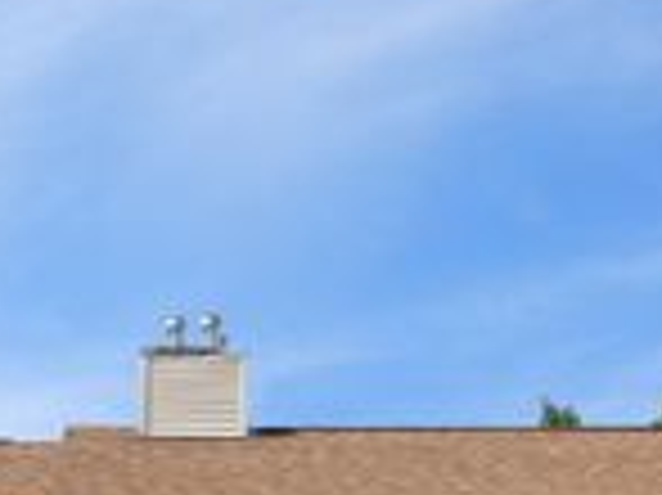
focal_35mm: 102
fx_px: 1949
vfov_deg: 13.5
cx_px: 162
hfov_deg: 19.1
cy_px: 776
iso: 100
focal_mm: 5.4
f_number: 3.5
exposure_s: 1/1000
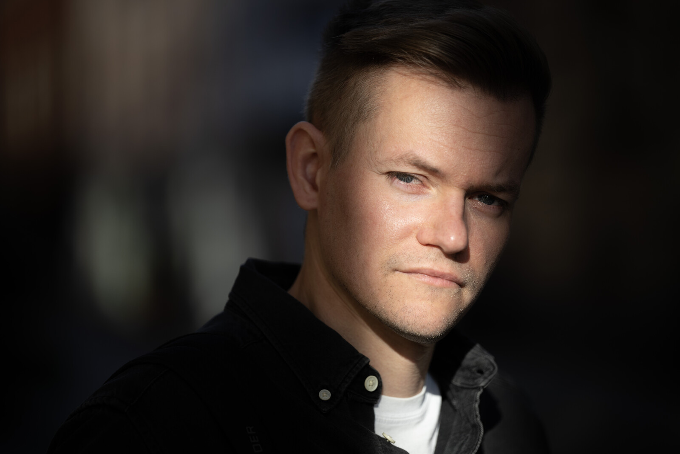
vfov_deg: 8.3
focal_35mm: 165
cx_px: 340
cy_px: 227
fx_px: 3117
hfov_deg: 12.5
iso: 125
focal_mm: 165
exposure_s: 1/1250
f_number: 2.8
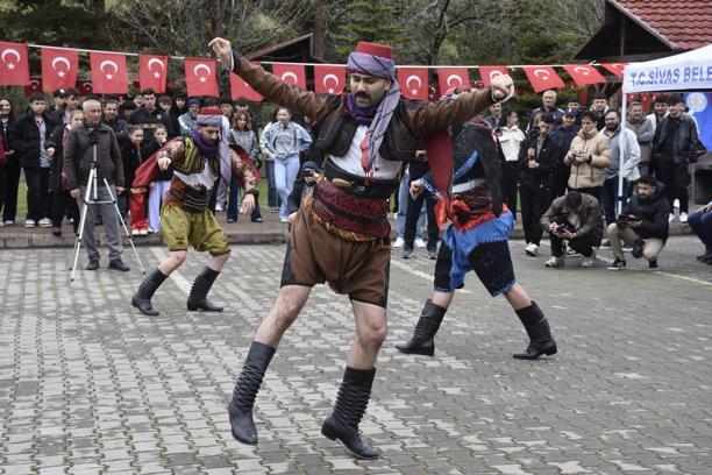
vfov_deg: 20.2
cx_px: 356
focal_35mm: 68
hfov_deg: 29.9
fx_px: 1335
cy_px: 238
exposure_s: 1/500
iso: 360
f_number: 8
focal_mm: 45
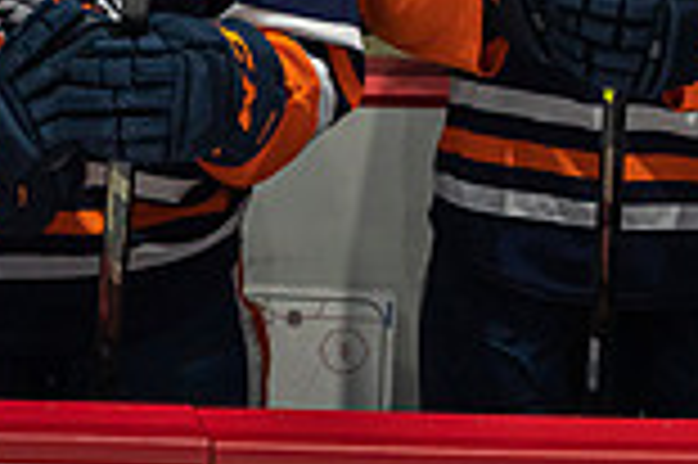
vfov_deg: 0.6
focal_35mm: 2250
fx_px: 43578
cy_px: -250
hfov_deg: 0.9
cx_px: 662
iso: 1600
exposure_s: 1/640
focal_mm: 600
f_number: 4
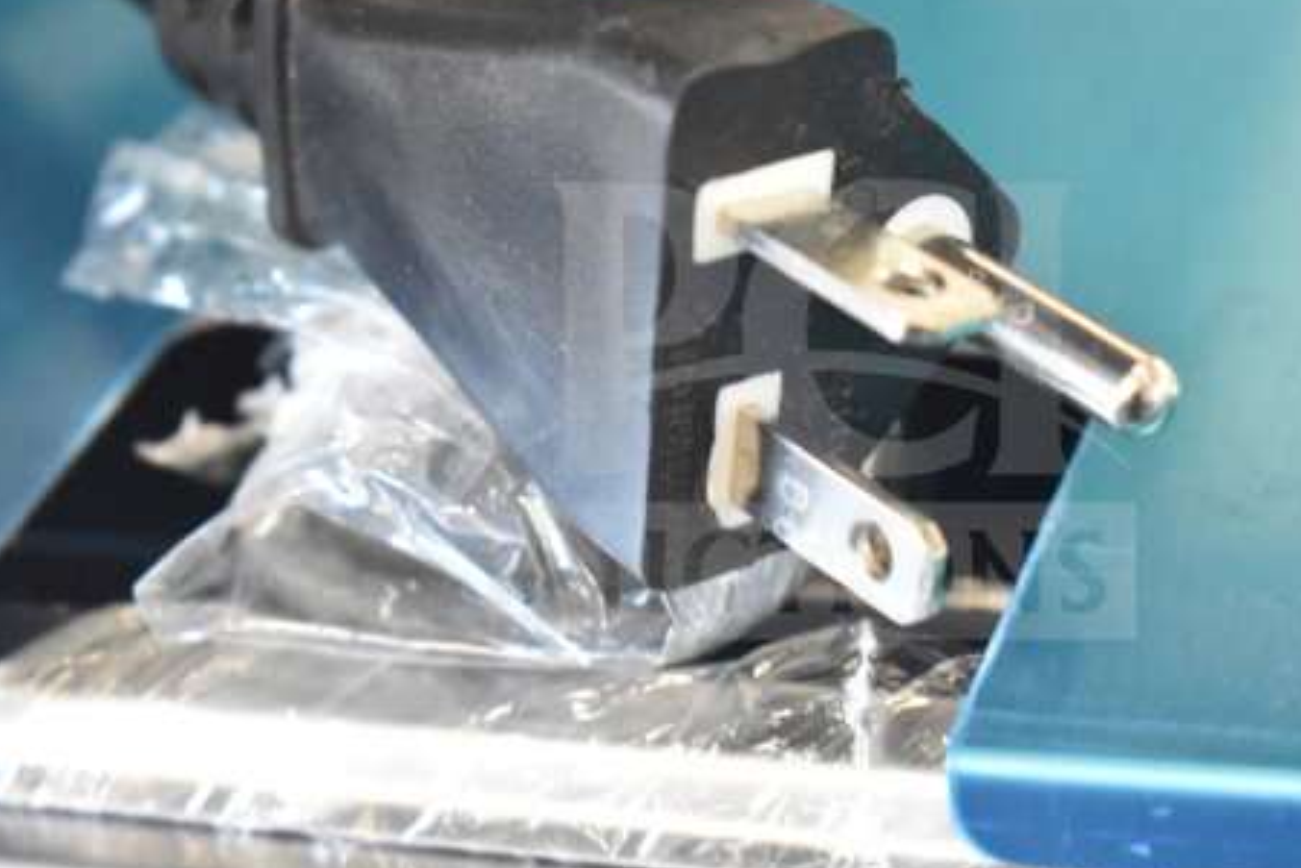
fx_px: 4037
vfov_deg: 12.3
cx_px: 811
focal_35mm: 112
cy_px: 411
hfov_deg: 18.3
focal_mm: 55
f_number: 5.6
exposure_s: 1/100
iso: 10000
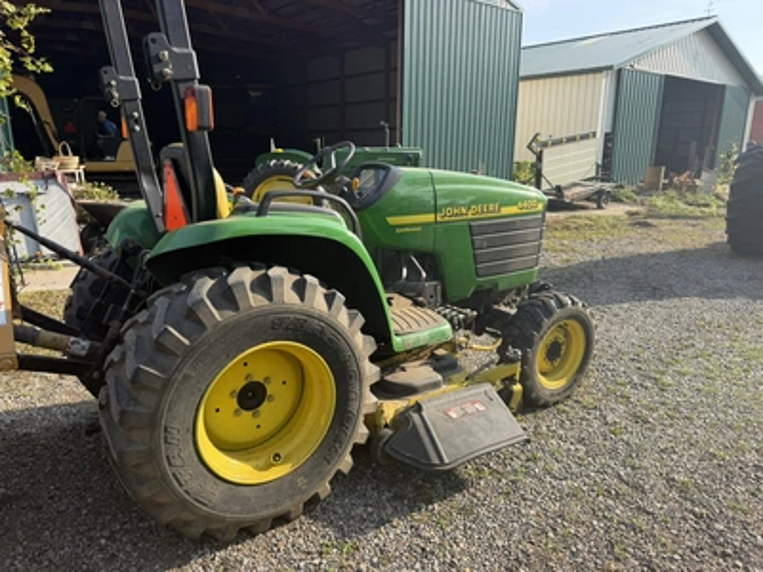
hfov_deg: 71.6
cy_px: 286
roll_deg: -1.9
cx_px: 382
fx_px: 529
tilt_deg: -14.2
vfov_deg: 56.8
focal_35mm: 24
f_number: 1.78
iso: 80
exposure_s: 1/1653
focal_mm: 6.76
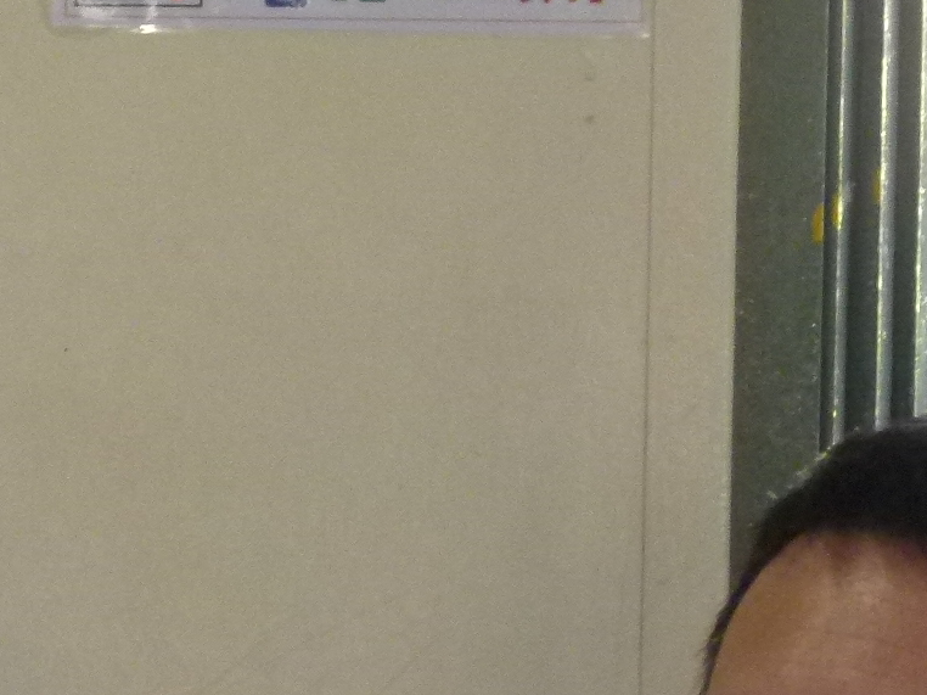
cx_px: -141
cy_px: 812
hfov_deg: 4.8
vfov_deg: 3.6
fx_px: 10976
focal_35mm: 410
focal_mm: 21.9
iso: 320
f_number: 3.6
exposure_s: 1/80
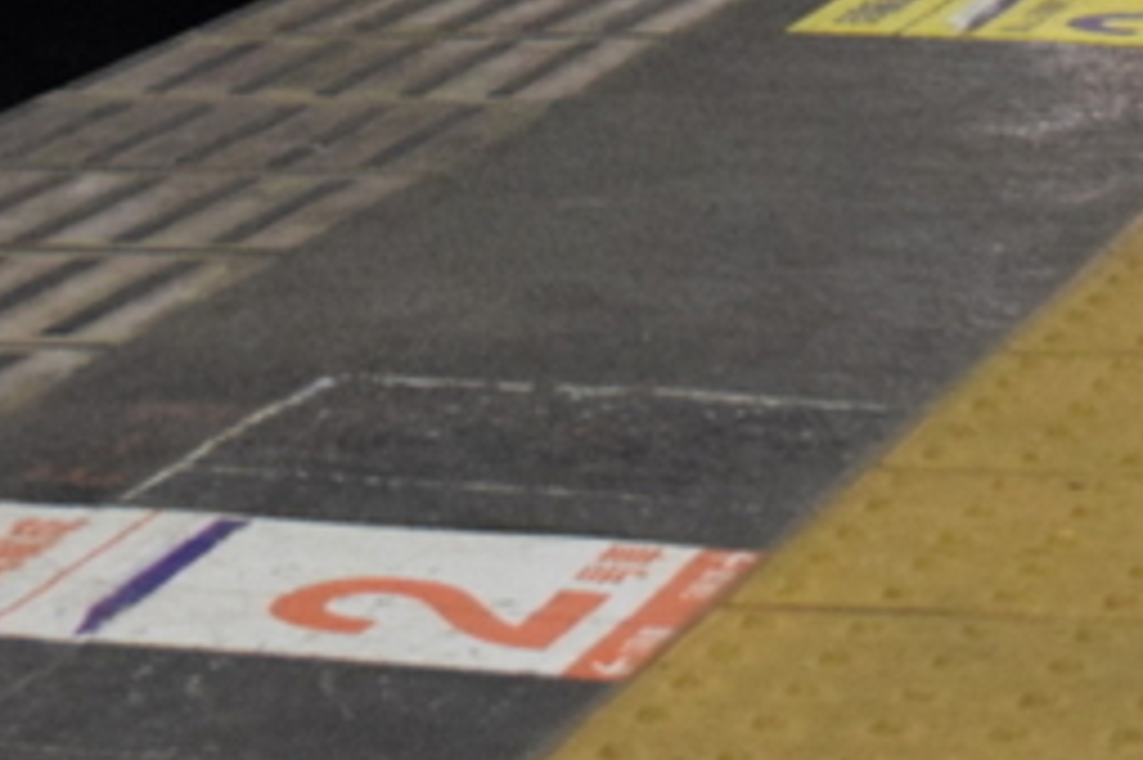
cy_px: -594
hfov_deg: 11.6
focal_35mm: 177
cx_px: 783
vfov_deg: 7.5
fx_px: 5627
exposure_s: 1/100
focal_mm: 25
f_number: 5
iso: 2500
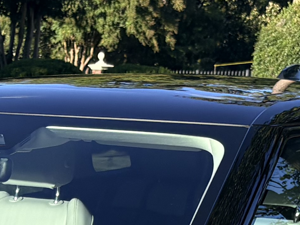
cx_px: -42
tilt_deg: -17.0
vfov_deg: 8.9
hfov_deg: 12.4
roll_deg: -1.4
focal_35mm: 156
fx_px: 1352
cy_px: 466
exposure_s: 1/1953
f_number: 1.6
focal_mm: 5.96
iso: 50
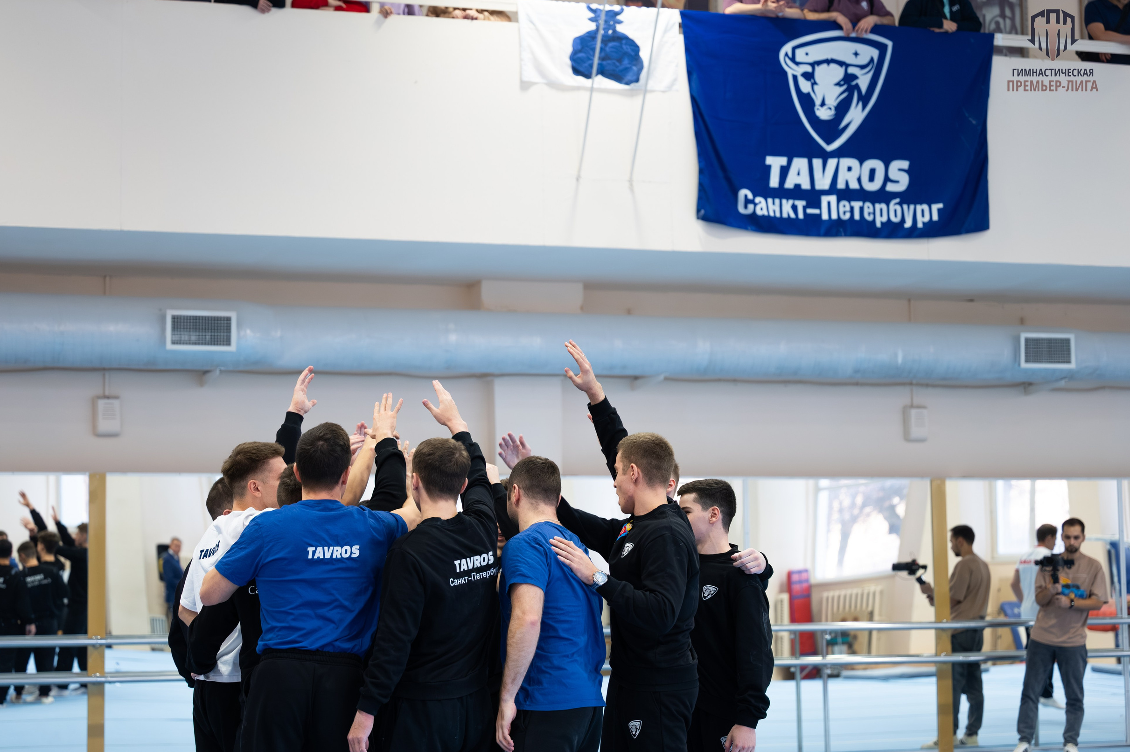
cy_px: 381
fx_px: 2321
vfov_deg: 18.4
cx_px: 534
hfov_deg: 27.4
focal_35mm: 74
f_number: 2.8
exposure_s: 1/640
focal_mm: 70
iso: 1250
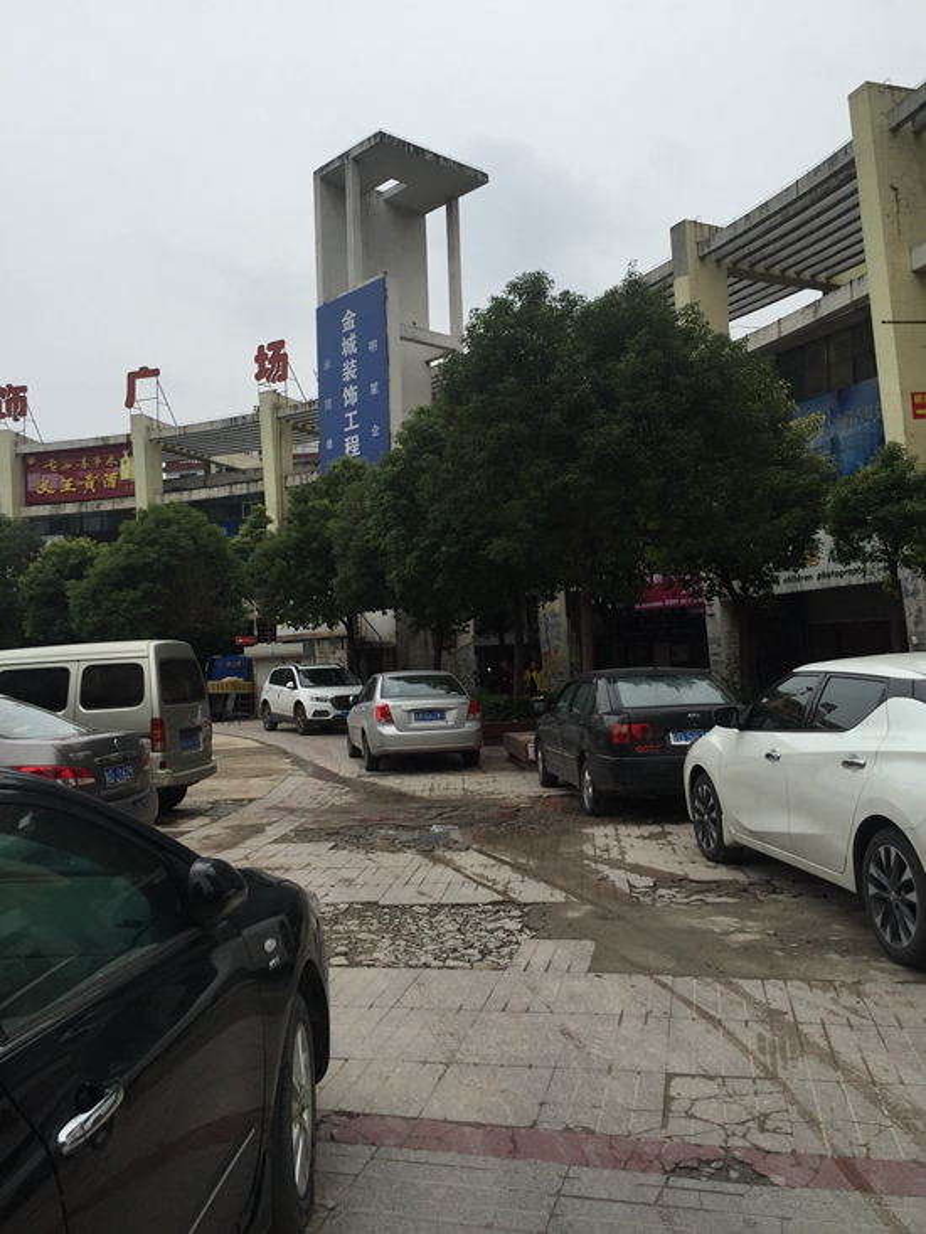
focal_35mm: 29
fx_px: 1034
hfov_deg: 48.2
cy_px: 617
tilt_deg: +5.0
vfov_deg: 61.7
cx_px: 463
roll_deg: -0.3
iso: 32
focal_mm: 4.15
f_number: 2.2
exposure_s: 1/1163
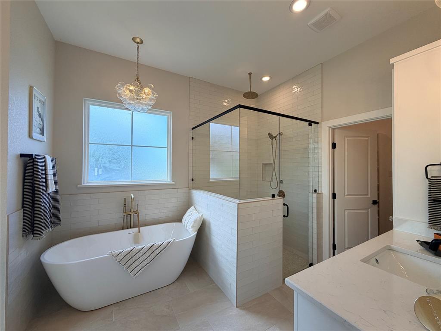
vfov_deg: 85.7
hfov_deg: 102.1
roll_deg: +0.0
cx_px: 220
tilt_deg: +0.1
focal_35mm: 14
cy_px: 166
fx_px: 178
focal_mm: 2.22
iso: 50
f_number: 2.2
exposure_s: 1/188
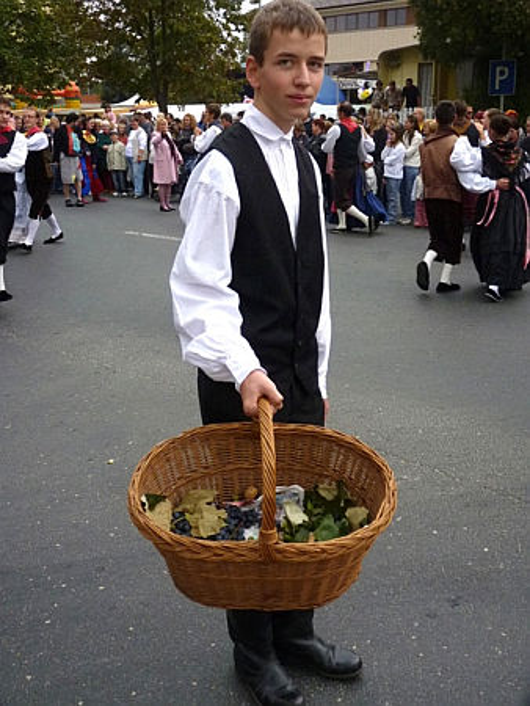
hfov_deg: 39.7
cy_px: 353
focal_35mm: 36
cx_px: 265
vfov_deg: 51.3
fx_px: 734
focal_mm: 6.4
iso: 320
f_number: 3
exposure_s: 1/500
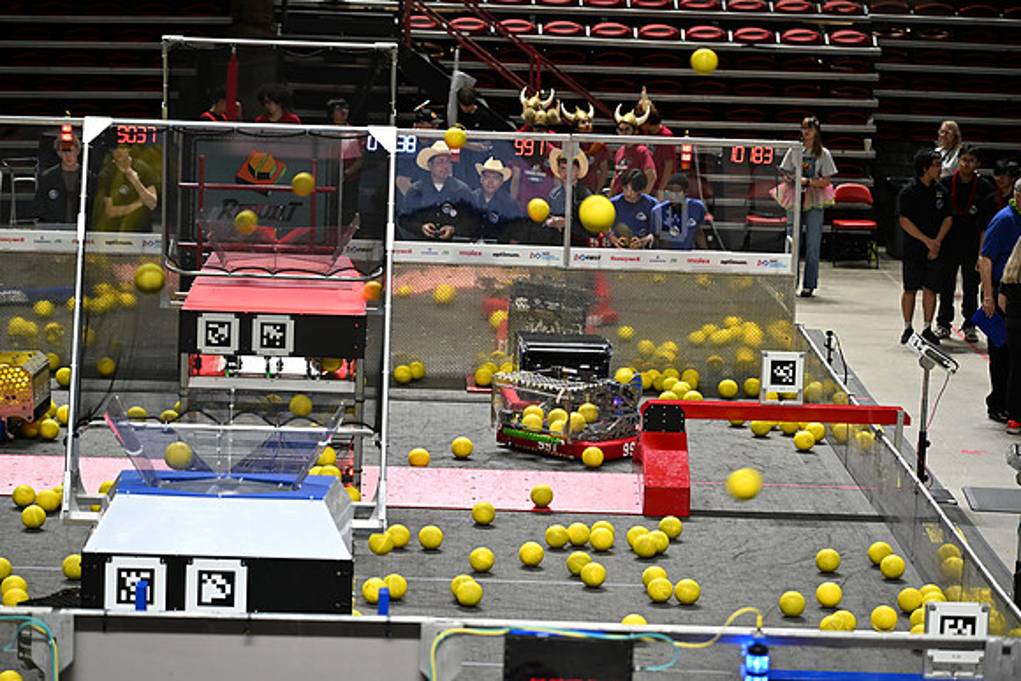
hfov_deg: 17.1
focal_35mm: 120
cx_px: 510
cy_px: 340
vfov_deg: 11.4
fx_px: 3404
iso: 1000
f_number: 4
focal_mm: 120
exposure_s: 1/125
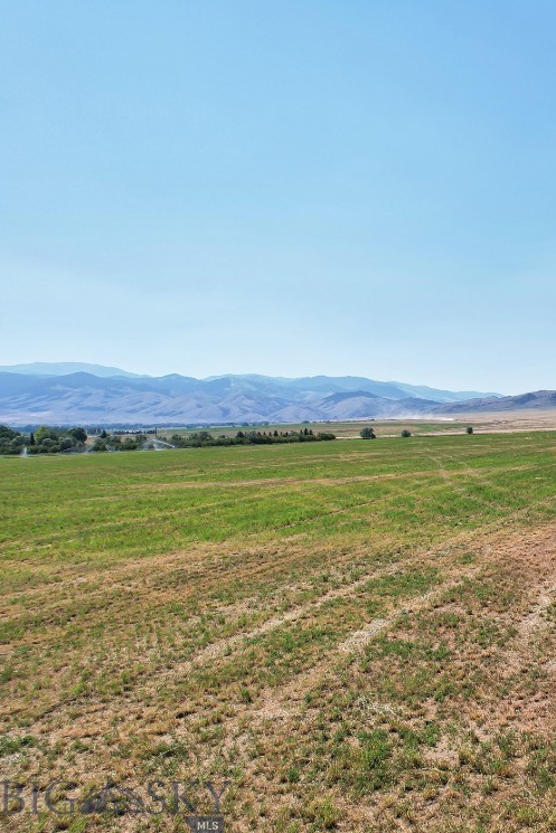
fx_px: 787
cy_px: 423
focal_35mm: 34
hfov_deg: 33.3
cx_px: 631
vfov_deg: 55.8
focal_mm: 8.38
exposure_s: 1/2500
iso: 110
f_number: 2.8
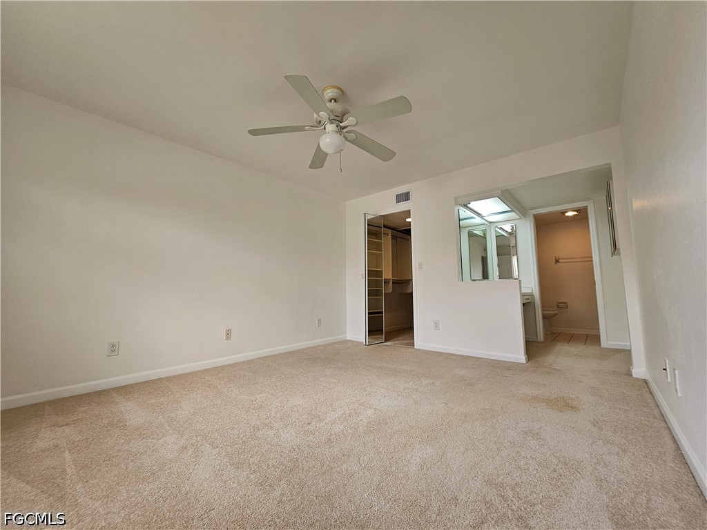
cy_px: 265
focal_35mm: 13
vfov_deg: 89.9
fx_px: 266
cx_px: 354
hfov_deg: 106.2
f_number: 2.2
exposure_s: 1/60
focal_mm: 2.2
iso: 64
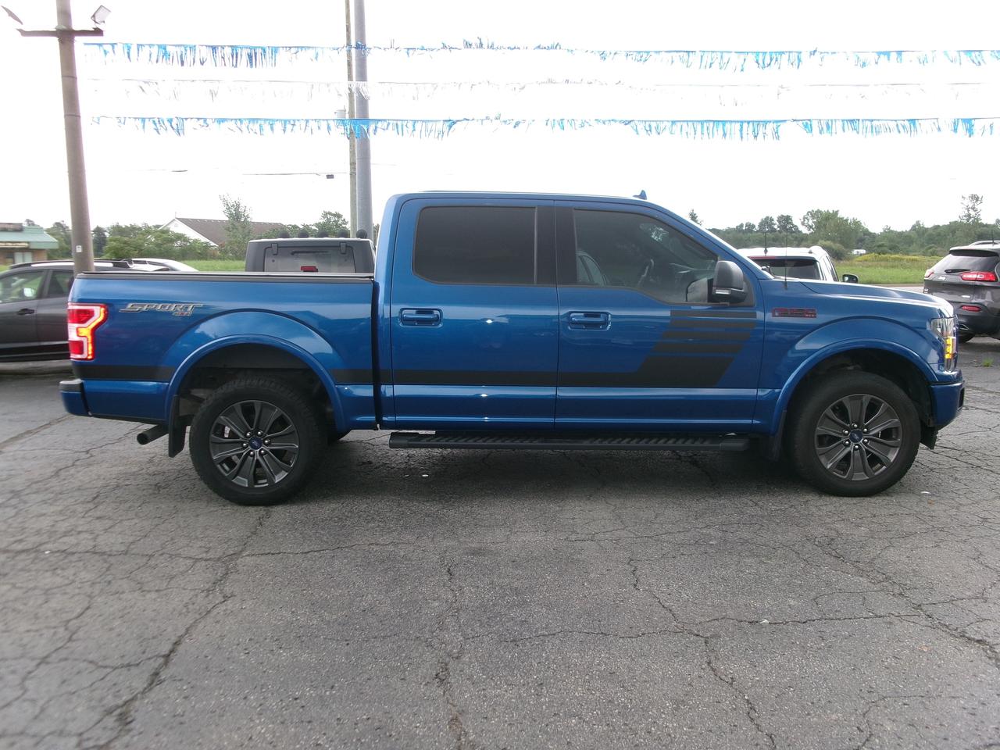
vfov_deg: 49.7
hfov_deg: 63.4
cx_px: 500
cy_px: 375
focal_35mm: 28
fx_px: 809
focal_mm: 5.1
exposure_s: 1/110
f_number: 3.9
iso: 100
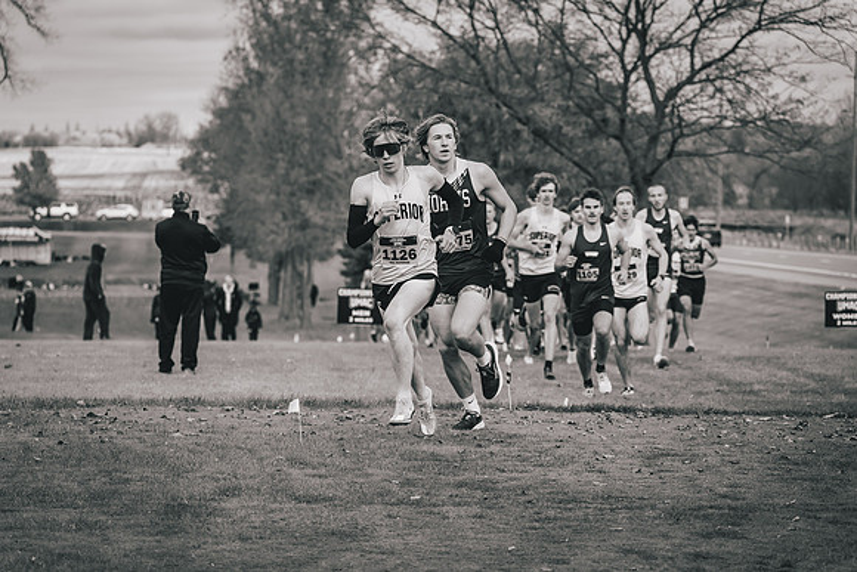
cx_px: 428
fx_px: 4155
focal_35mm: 175
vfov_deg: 7.9
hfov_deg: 11.8
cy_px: 286
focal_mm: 174
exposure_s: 1/1250
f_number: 6.3
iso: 400
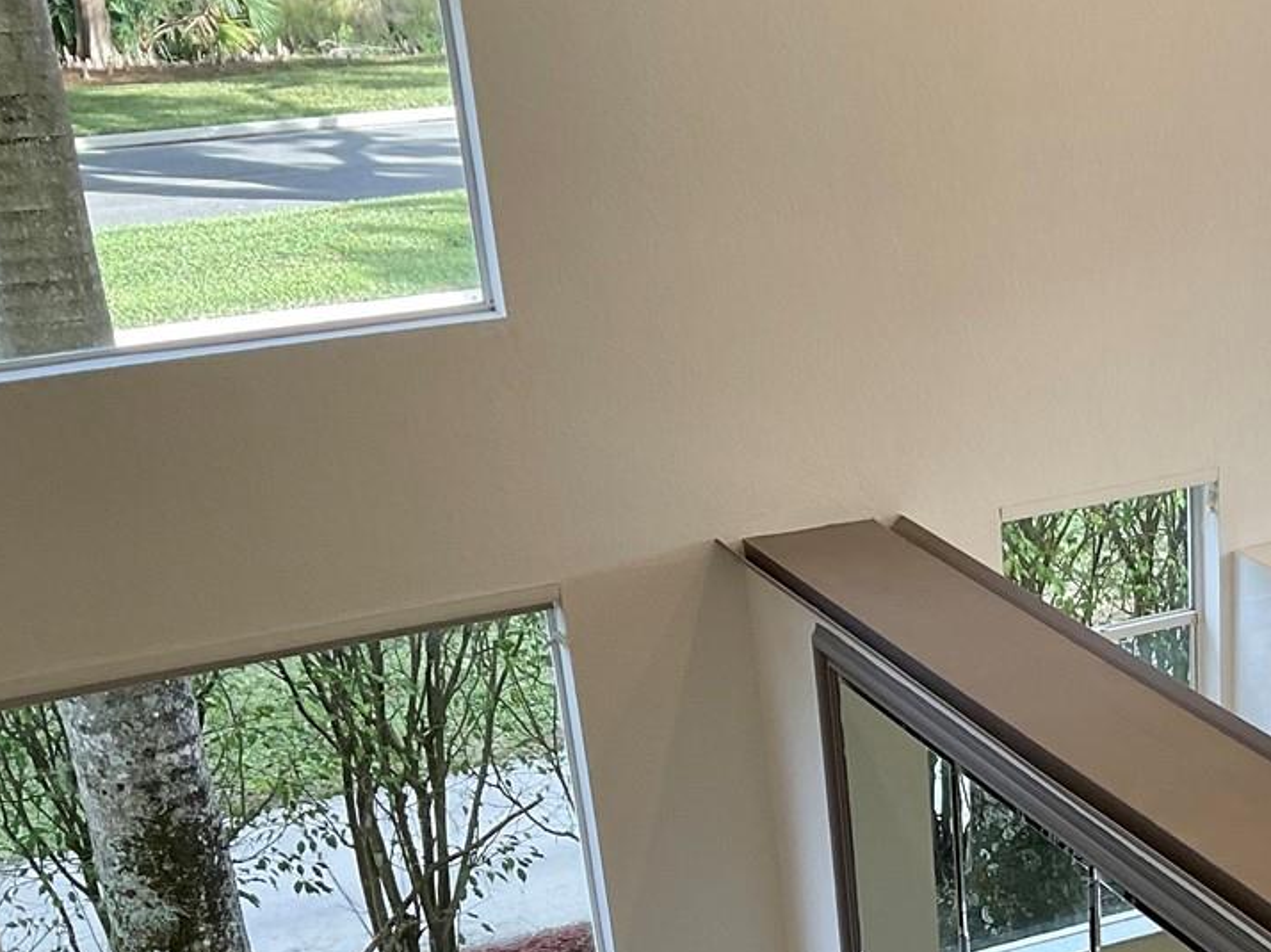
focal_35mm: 65
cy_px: 979
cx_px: 1244
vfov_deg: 21.7
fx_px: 2386
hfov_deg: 28.2
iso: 50
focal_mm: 3
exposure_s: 1/120
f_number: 1.8
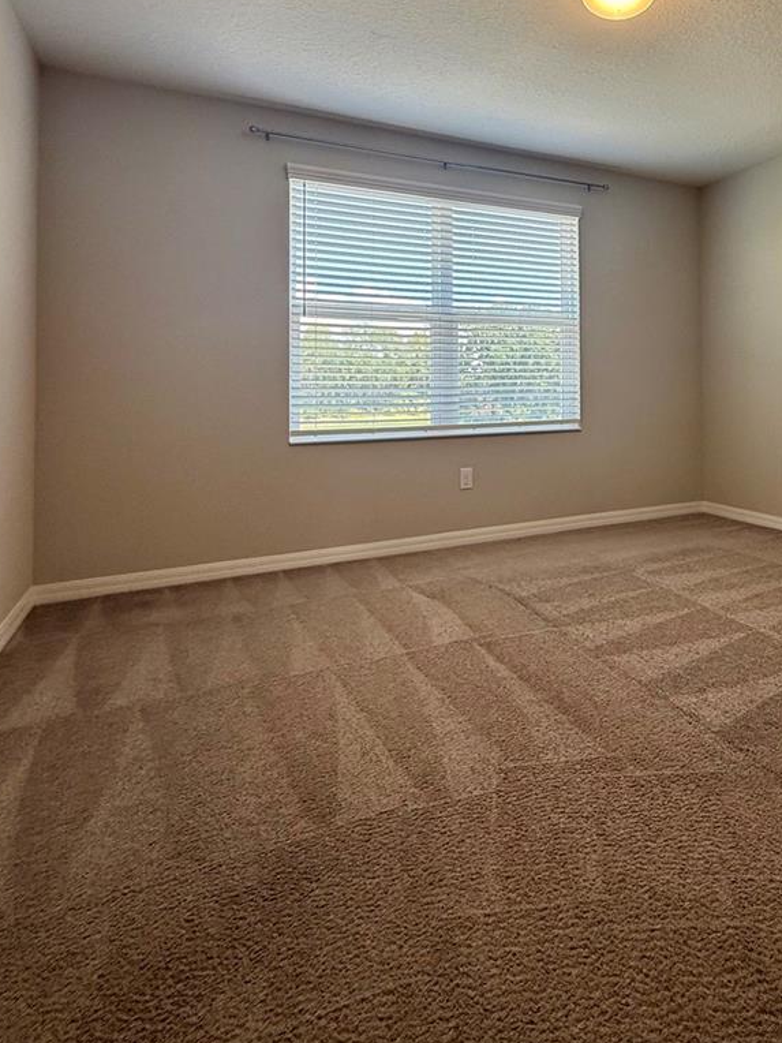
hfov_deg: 58.4
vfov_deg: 74.6
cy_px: 370
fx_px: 663
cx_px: 572
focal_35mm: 22
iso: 80
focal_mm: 2.22
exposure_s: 1/120
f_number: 2.2
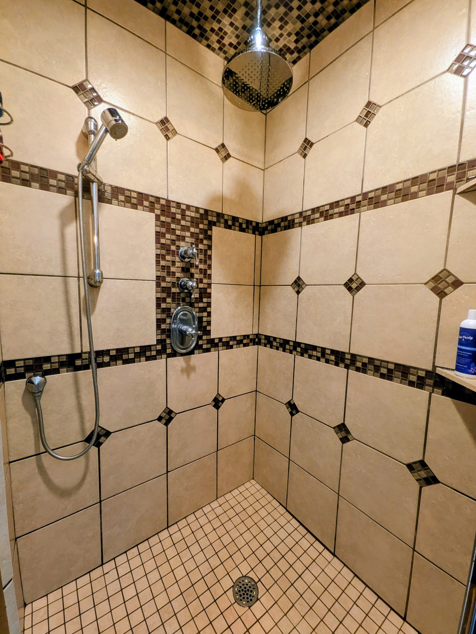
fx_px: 257
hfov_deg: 85.7
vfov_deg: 102.1
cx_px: 238
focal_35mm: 14
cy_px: 317
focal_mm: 1.85
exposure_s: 1/24
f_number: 2.2
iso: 193
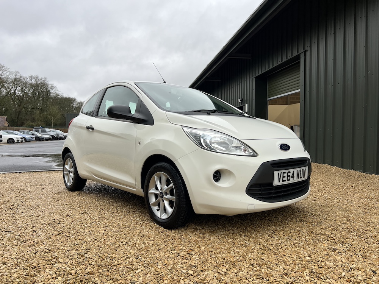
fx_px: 285
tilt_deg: -4.5
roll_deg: +1.1
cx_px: 190
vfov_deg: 53.1
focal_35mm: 26
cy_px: 142
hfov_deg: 67.3
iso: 50
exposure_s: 1/367
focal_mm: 5.7
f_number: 1.5
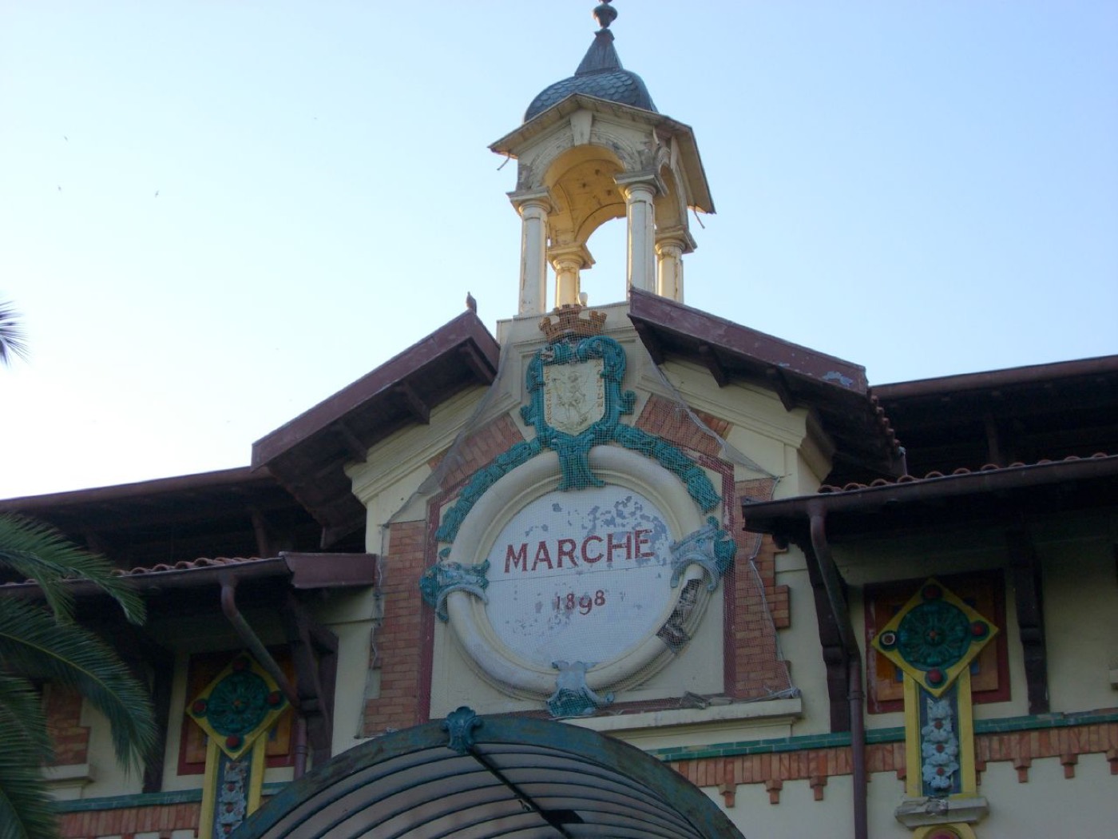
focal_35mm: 79
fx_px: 2551
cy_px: 420
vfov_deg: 18.7
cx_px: 559
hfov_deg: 24.7
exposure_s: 1/250
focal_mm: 12.8
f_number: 4.1
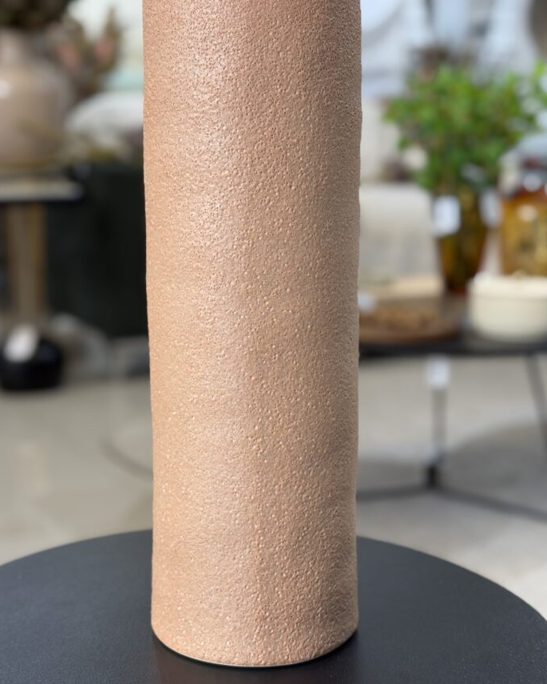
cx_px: 247
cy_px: 295
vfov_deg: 33.5
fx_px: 1134
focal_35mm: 56
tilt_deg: -7.1
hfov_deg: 27.1
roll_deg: -0.9
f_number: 1.78
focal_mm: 6.76
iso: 100
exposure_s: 1/60
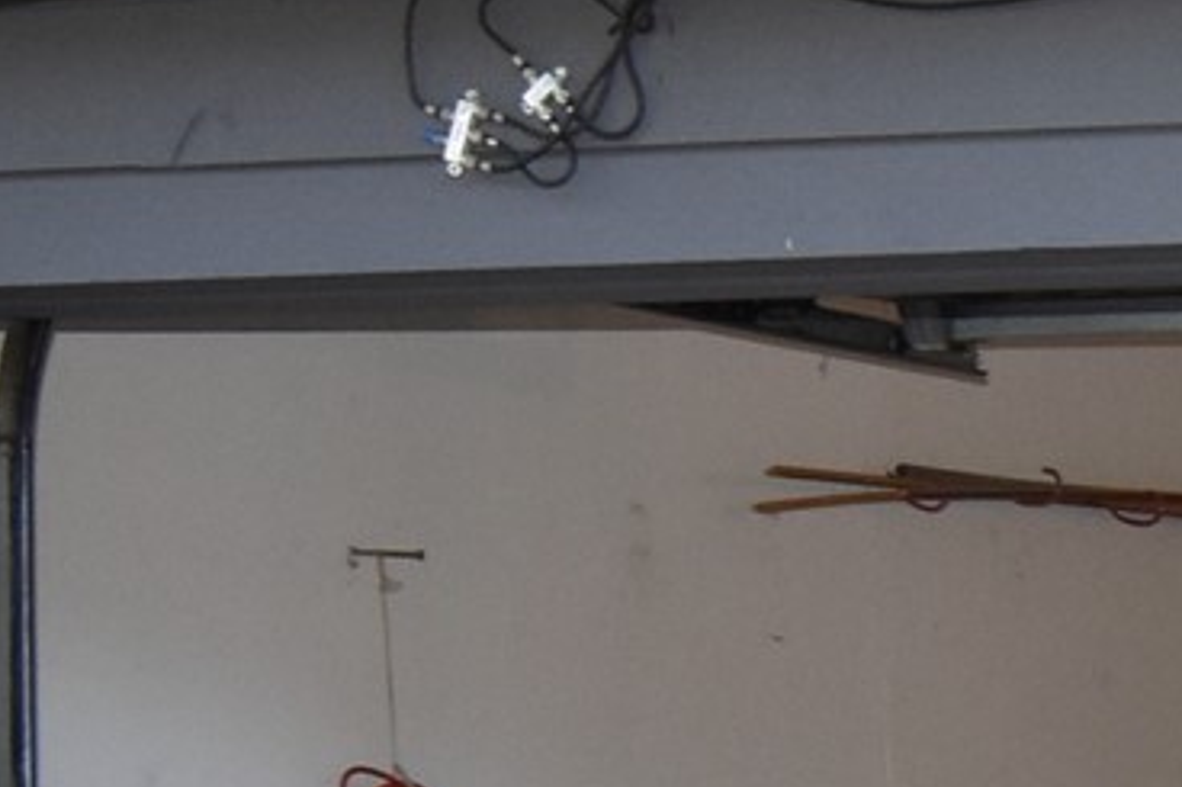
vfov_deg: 7.7
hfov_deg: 10.8
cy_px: 1057
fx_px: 5809
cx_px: 2163
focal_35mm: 177
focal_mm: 20
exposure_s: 1/200
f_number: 5.6
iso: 800
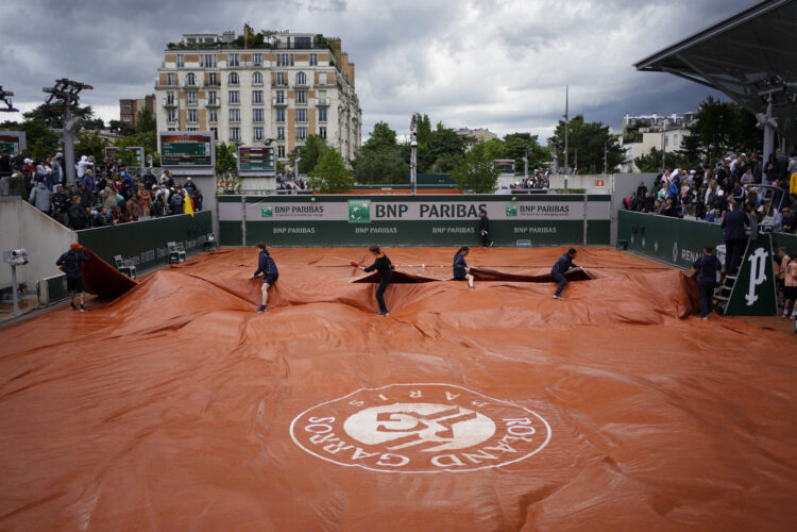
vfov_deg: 37.9
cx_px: 398
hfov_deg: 54.4
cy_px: 266
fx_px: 775
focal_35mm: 35
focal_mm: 35
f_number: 1.8
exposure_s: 1/5000
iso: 100
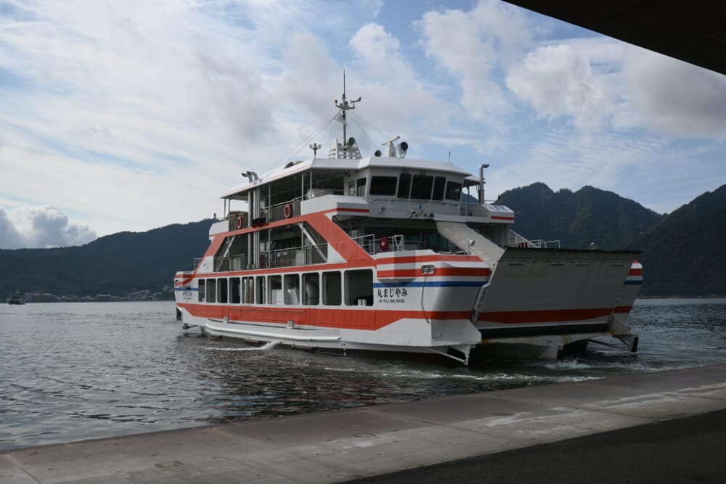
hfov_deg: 53.1
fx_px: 726
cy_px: 242
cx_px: 363
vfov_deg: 36.9
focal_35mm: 36
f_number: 9
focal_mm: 24
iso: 100
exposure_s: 1/320
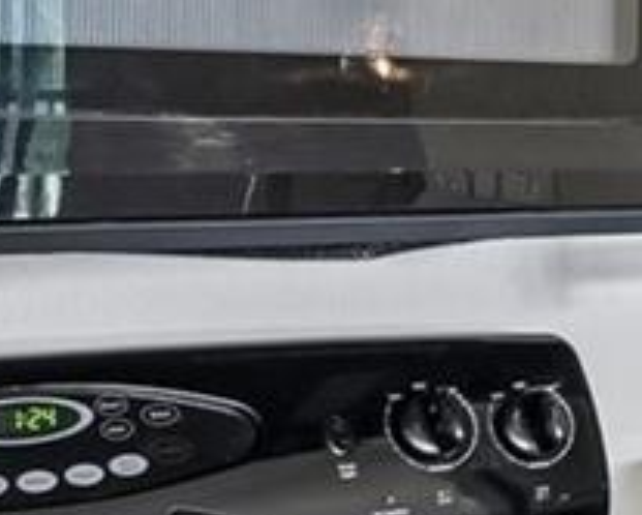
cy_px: 133
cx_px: 2038
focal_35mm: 127
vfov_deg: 12.2
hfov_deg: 10.1
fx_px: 2408
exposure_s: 1/10
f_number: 8
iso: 400
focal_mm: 17.5
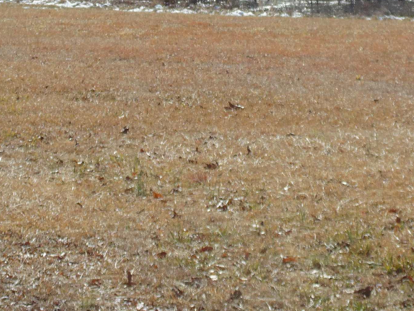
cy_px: 6
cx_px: 178
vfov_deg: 8.3
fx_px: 2141
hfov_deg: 11.0
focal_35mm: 179
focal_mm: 14.1
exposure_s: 1/640
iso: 80
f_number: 4.3
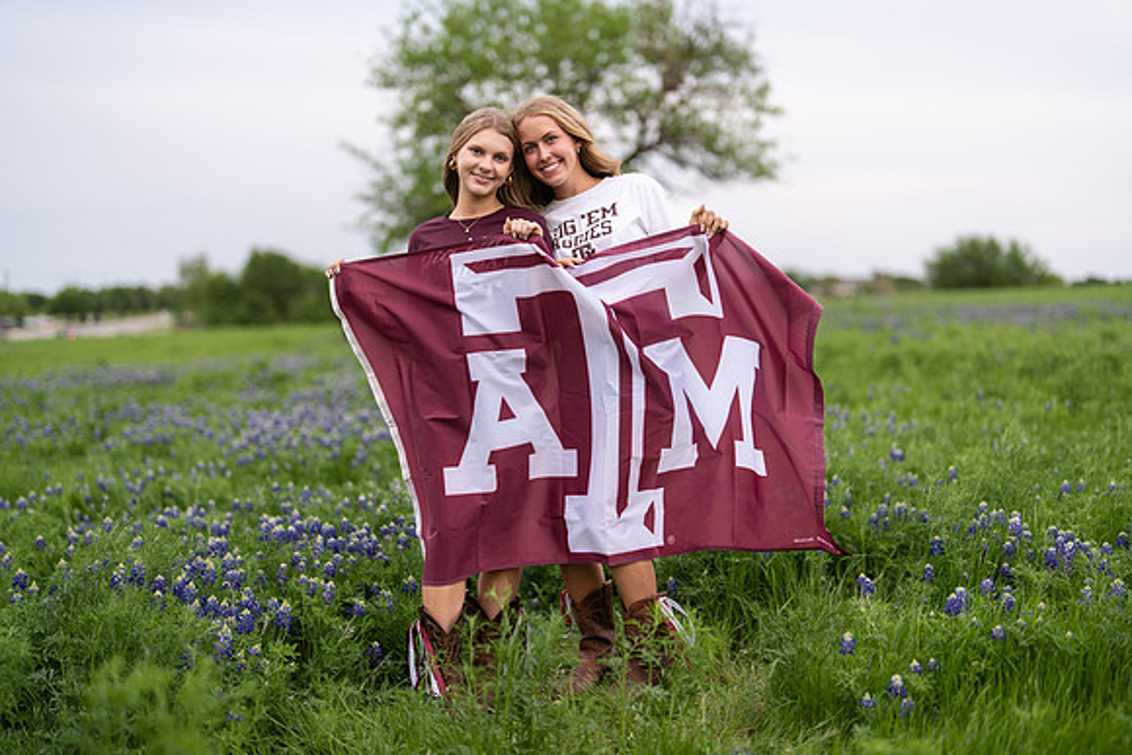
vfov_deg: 27.0
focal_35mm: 50
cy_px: 378
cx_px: 566
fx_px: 1573
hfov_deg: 39.6
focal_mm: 50
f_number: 1.2
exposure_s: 1/1000
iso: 250
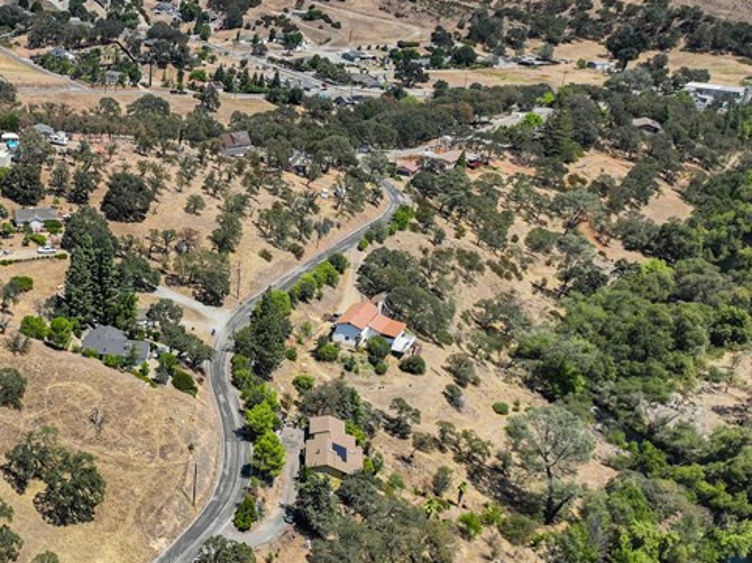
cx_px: -16
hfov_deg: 33.9
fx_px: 1107
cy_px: 381
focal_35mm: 51
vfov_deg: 28.3
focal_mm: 12.29
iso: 130
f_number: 3.2
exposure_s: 1/2000
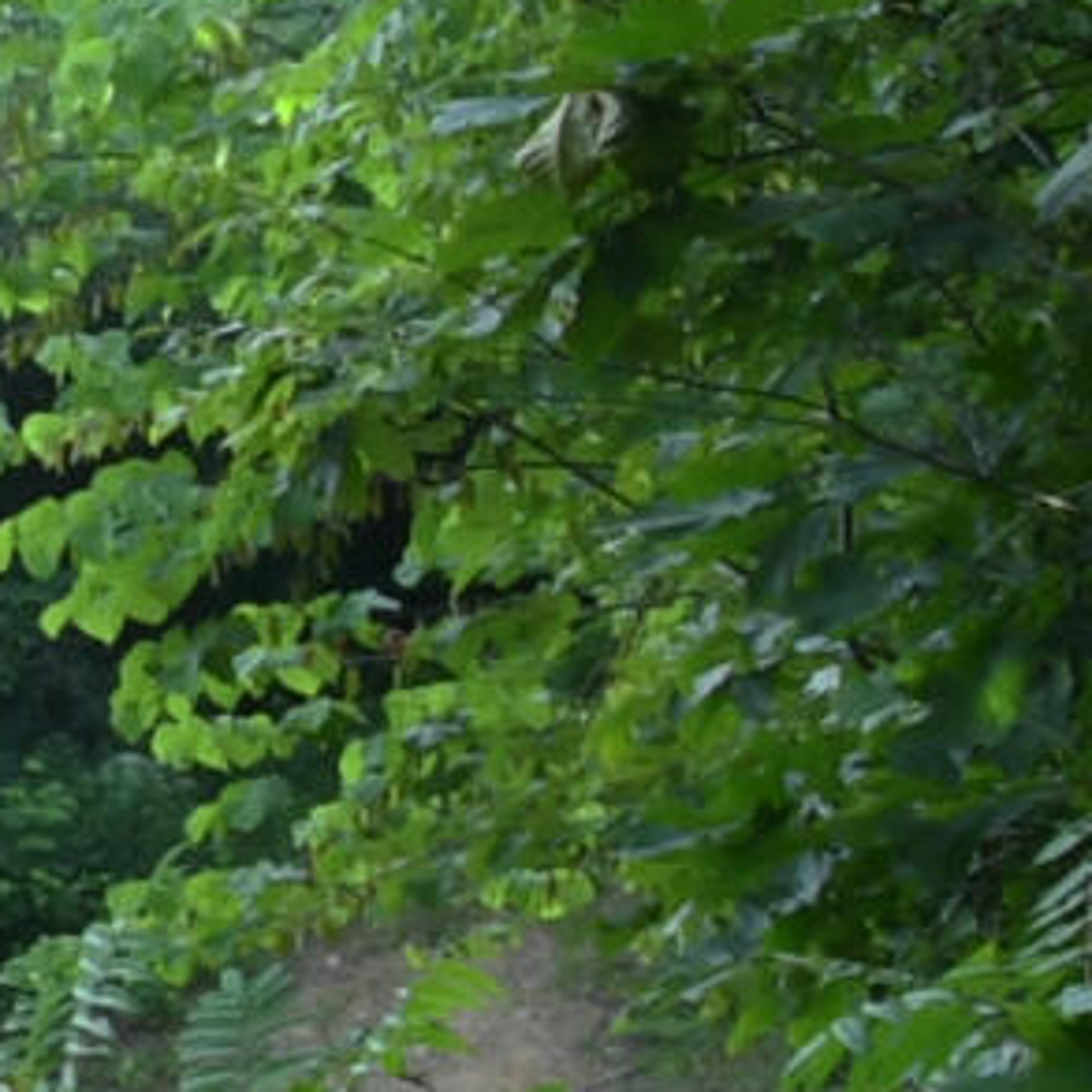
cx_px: -2799
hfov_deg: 8.6
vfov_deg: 12.2
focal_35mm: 143
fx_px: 5116
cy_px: 447
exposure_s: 1/60
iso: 250
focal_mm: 11
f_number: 9
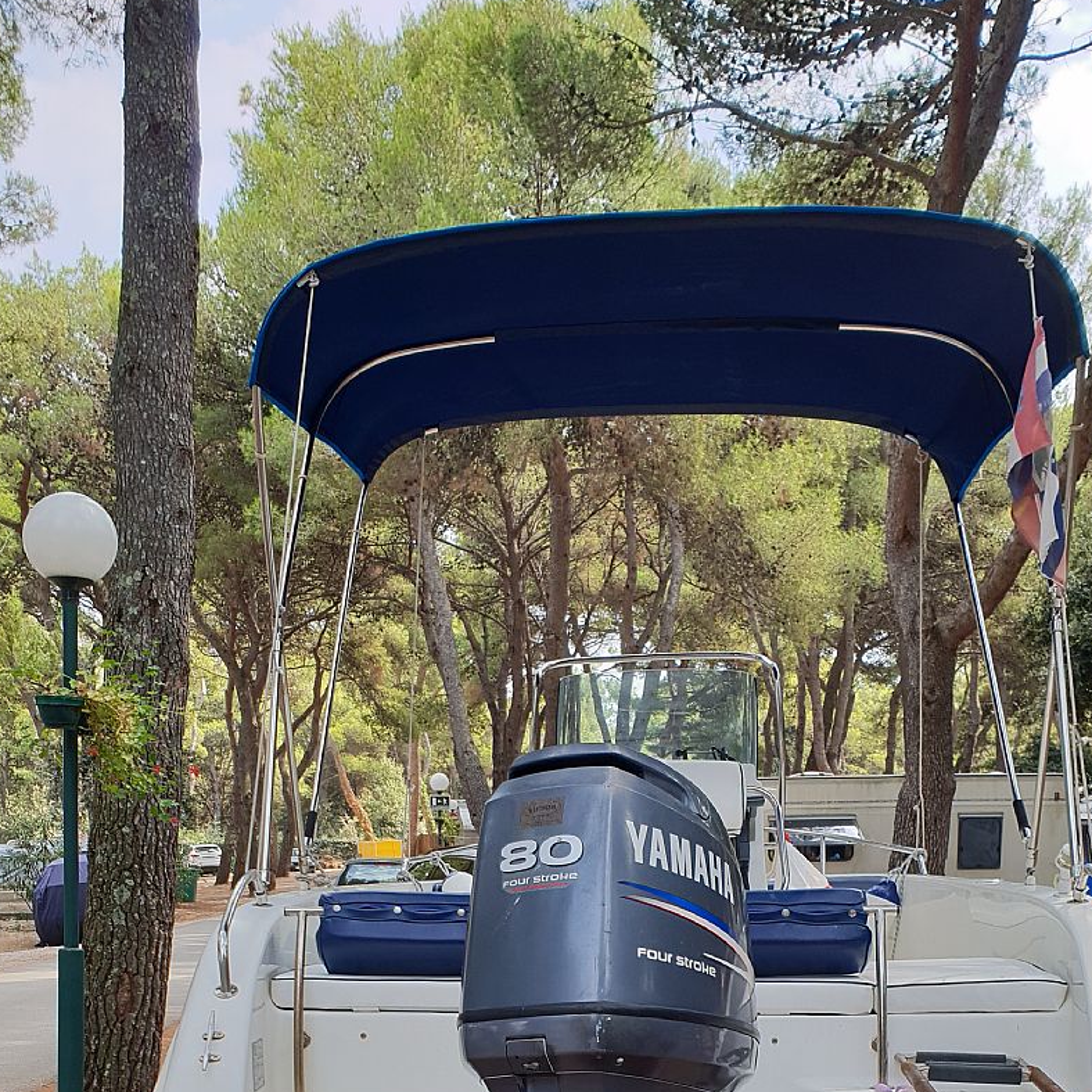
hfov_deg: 40.0
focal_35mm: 42
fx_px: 1499
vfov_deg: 37.7
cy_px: 955
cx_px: 509
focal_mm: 4.3
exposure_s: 1/180
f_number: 2.4
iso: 50
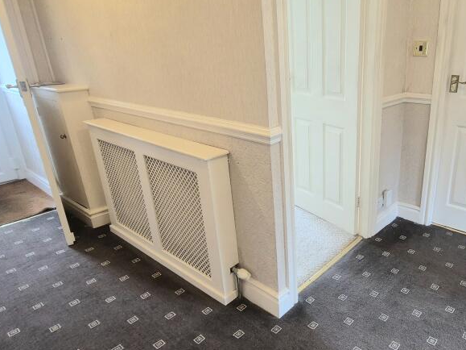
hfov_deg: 71.0
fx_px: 310
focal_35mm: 23
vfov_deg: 58.9
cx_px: 323
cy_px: 172
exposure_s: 1/50
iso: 160
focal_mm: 2.2
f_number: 2.2
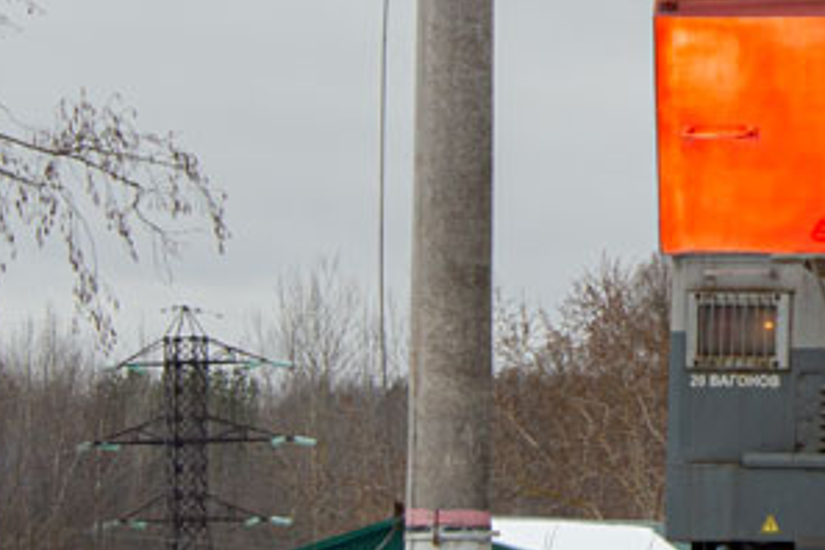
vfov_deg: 3.2
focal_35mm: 429
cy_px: -125
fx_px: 9830
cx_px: 1065
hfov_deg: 4.8
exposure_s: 1/500
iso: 250
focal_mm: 85
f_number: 10
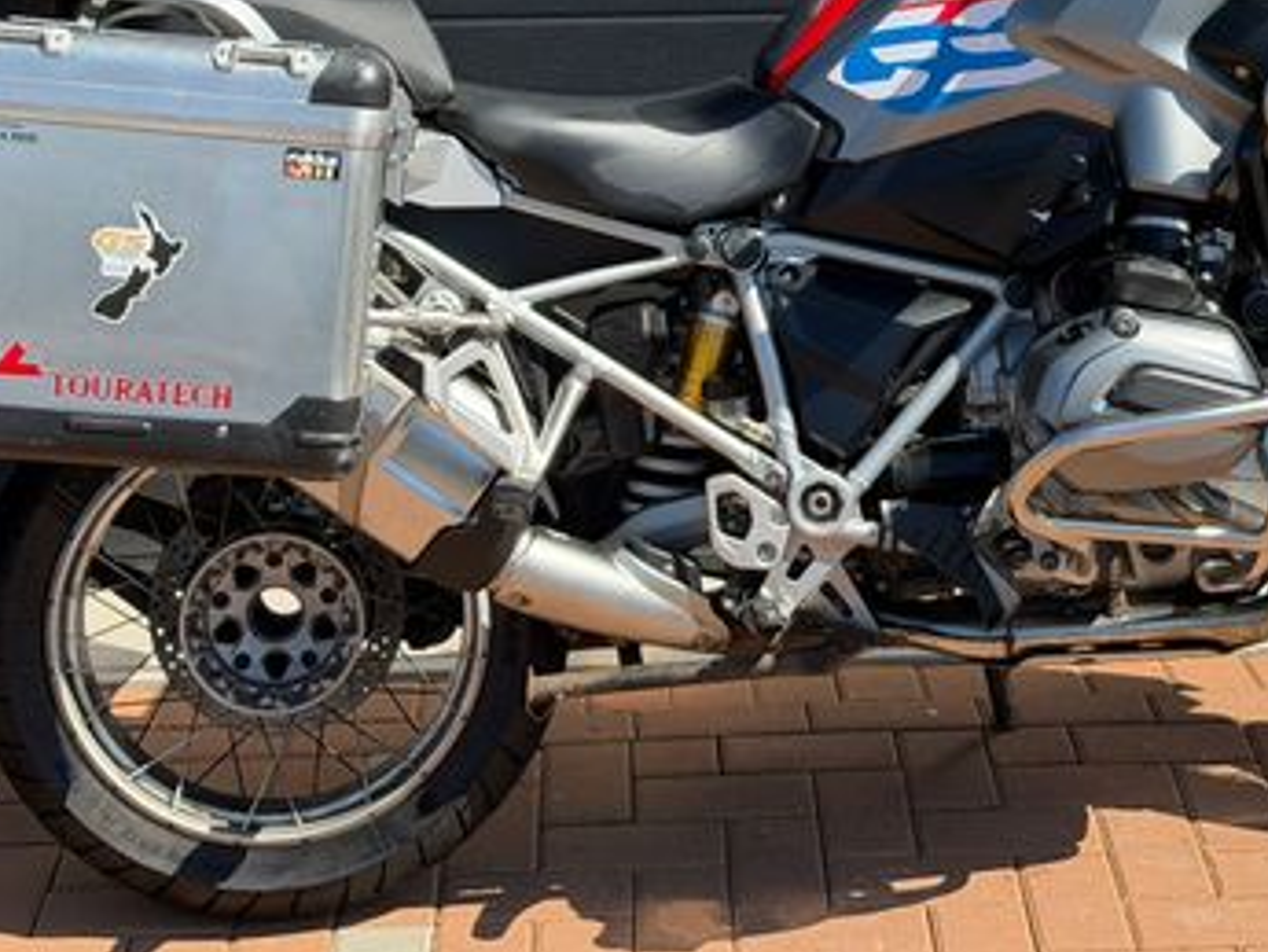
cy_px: 99
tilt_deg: -12.4
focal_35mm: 89
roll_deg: +0.7
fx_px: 3261
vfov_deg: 16.4
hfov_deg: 21.9
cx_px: 820
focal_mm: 6.76
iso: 80
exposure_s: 1/2667
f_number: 1.78
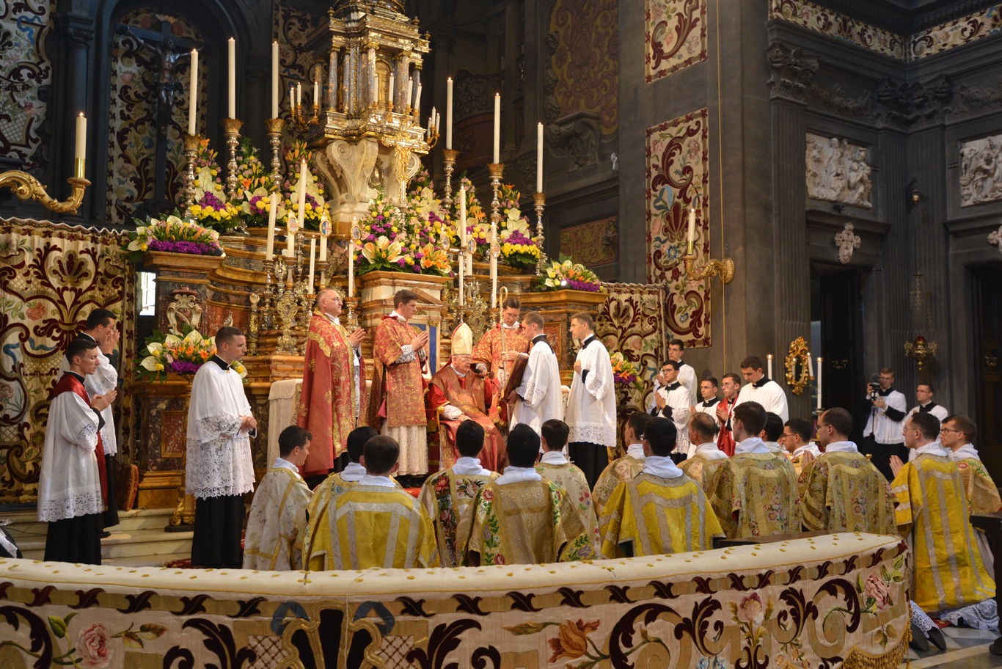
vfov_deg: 37.9
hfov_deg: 54.4
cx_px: 501
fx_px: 975
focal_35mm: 35
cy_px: 334
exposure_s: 1/50
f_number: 3.5
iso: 1250
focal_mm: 35
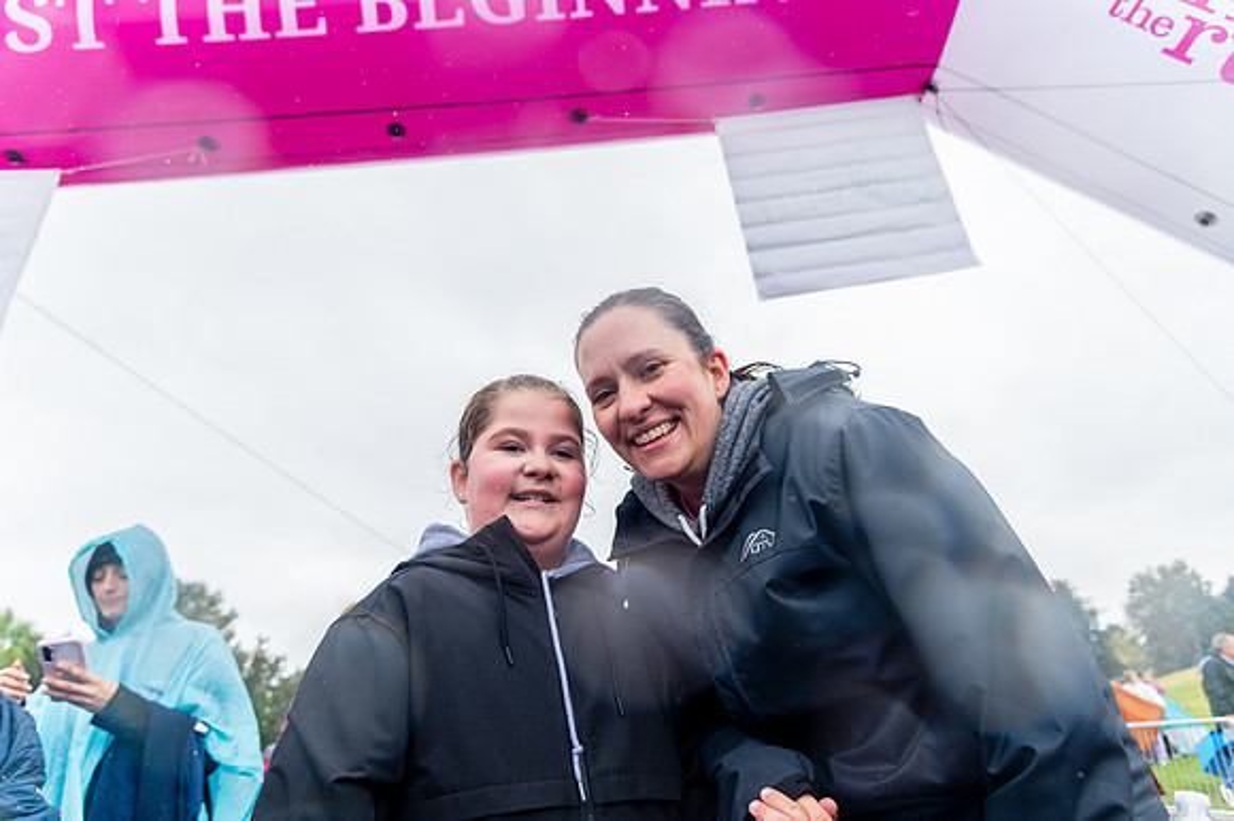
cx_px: 617
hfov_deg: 73.8
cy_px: 410
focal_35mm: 24
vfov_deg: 53.1
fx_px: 822
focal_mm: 24
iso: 1600
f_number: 4
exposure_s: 1/2500
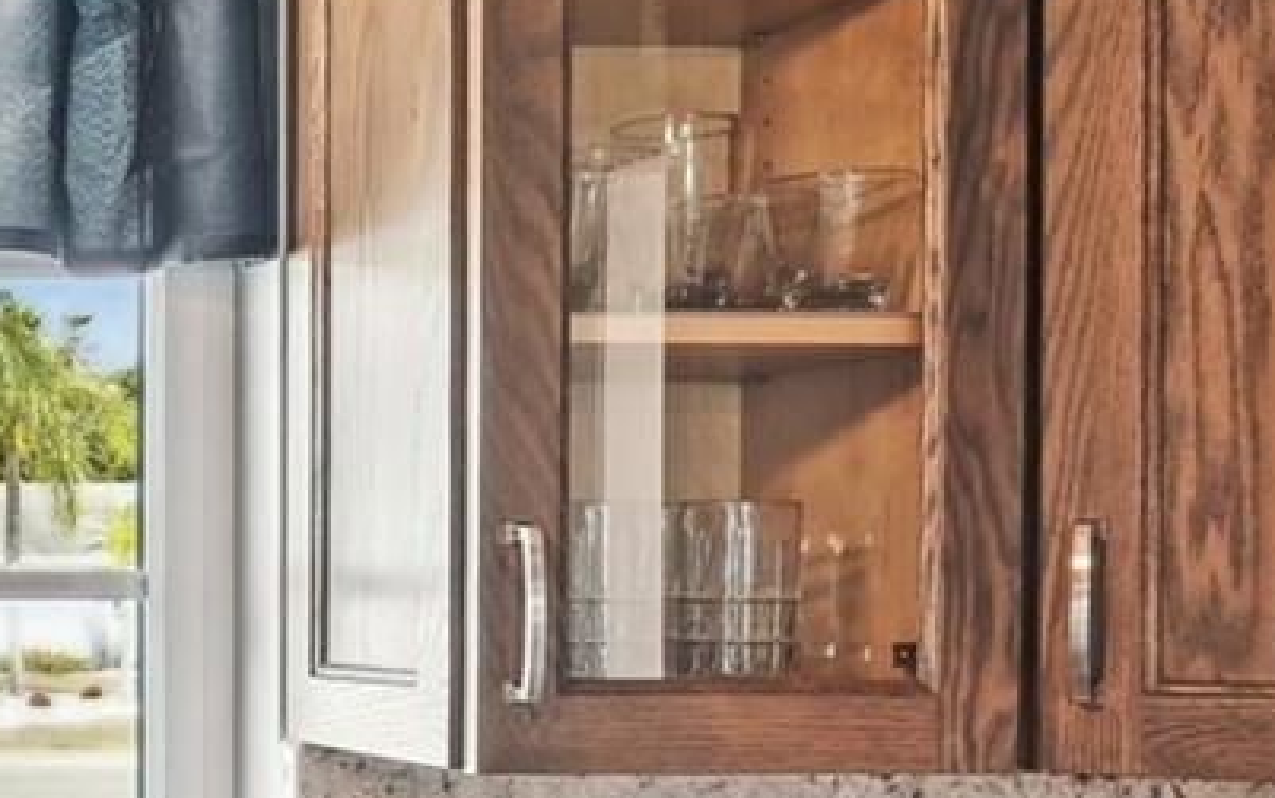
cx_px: -458
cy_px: 633
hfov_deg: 25.5
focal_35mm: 67
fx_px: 2330
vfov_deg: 19.3
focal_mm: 16.5
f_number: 7.1
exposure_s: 1/13
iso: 400
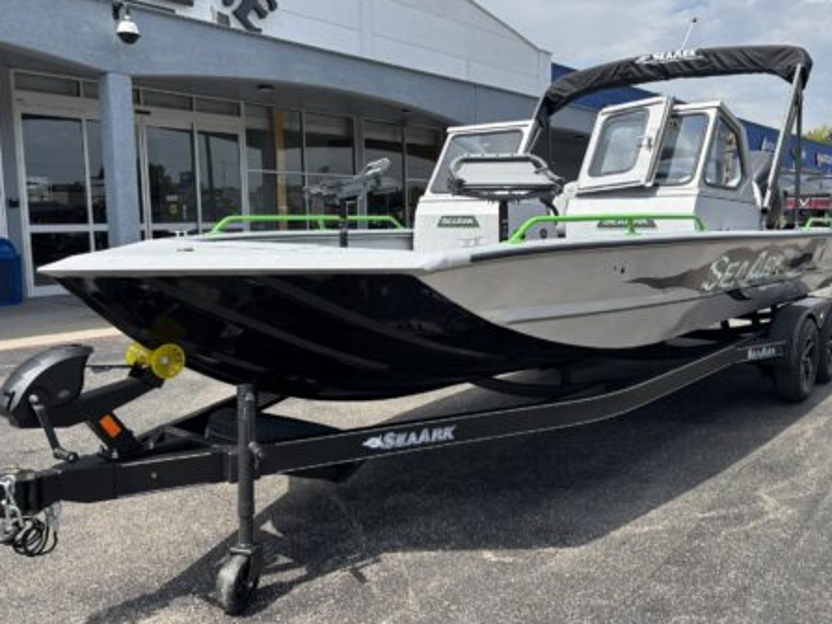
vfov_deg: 45.4
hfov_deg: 58.1
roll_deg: +0.3
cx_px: 474
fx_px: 745
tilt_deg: -5.4
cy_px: 305
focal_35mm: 31
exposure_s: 1/2242
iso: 50
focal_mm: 5.96
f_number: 1.6
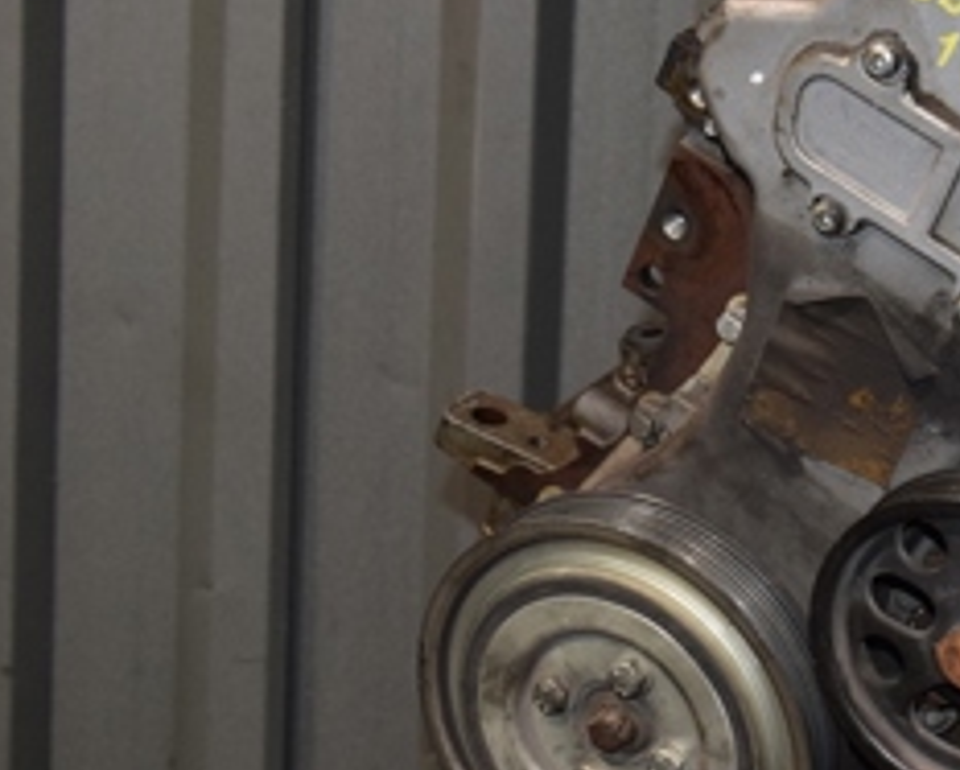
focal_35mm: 108
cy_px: 268
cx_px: 799
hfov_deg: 17.6
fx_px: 3072
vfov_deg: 14.3
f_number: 5
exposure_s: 1/60
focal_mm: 28
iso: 800
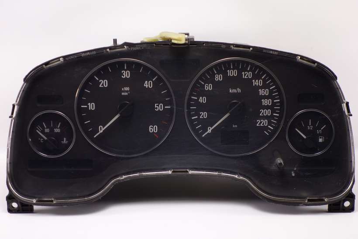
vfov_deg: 15.9
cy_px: 120
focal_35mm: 86
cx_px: 179
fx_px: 855
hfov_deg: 23.6
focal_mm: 31.83
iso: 640
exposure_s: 1/100
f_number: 4.5
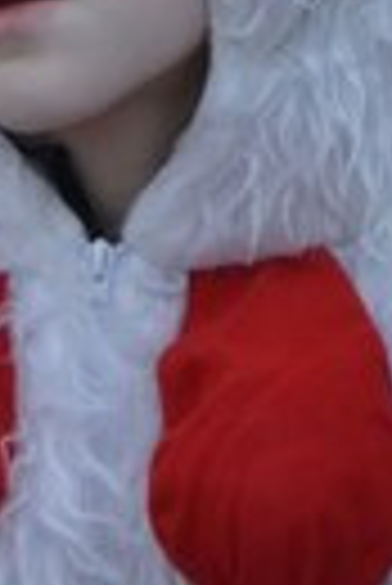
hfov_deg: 2.0
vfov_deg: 3.0
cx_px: 252
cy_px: 194
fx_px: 11257
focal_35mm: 691
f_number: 8
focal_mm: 75
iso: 200
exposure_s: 1/250
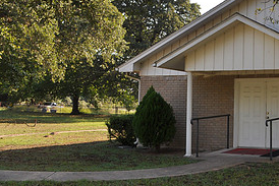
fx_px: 442
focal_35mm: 57
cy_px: 19
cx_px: 291
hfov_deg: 31.8
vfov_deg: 23.2
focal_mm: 18
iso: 200
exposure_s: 1/200
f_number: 6.3
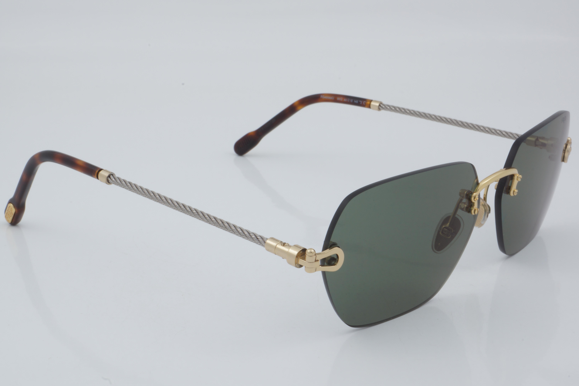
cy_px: 193
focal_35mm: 75
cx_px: 290
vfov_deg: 18.2
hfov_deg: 27.0
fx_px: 1206
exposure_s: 1/3
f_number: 32
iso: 100
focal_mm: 50
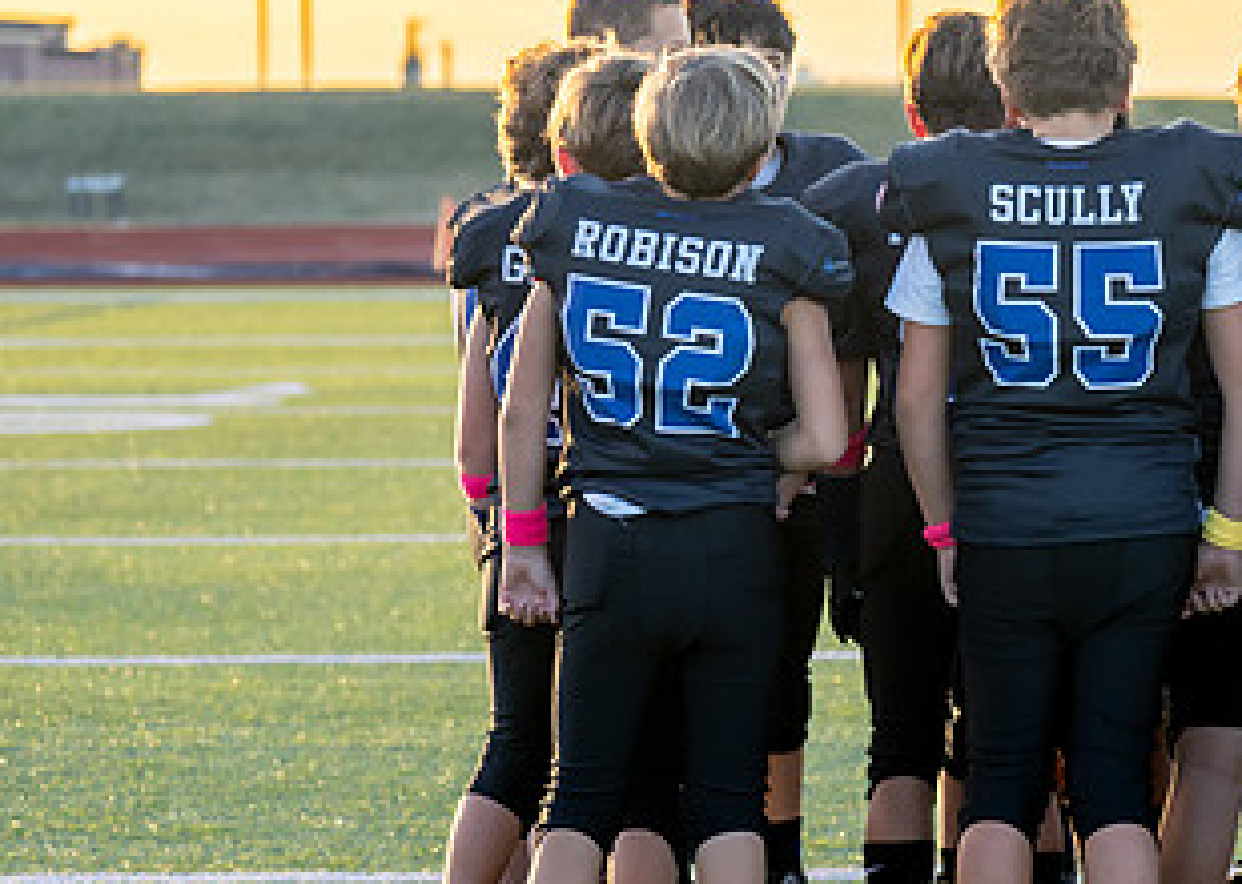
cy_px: 632
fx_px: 6096
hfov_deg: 11.5
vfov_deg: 8.3
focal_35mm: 173
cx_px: 1236
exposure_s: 1/640
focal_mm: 70
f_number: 2.8
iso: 320
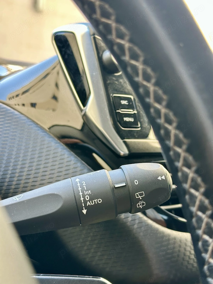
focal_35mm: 48
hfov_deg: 30.3
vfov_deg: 39.7
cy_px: 142
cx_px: 106
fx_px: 394
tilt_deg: -3.9
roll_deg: -6.0
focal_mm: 6.86
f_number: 1.78
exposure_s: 1/101
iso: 80
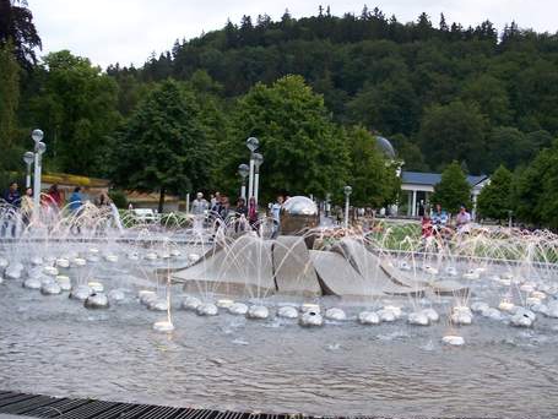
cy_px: 287
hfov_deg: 36.8
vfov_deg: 27.9
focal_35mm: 52
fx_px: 839
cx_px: 304
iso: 200
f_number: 2.8
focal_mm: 7.8
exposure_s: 1/25
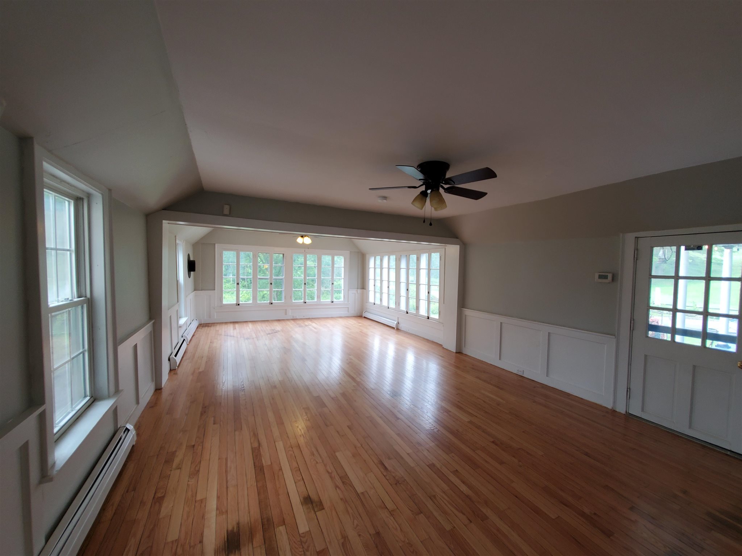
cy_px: 278
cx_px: 371
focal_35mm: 13
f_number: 2.2
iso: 80
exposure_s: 1/59
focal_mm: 1.8
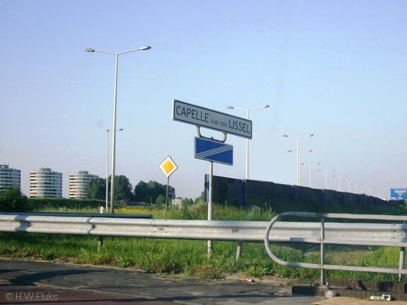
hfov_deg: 49.0
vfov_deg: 37.7
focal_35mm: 38
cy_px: 152
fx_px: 447
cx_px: 204
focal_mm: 7.9
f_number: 2.8
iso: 64
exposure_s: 1/500
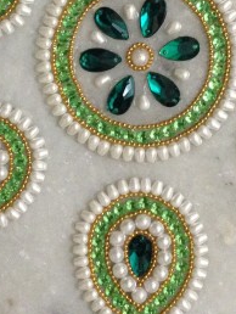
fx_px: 944
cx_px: 141
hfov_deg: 14.2
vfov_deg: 18.8
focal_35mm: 104
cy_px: 78
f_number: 2.4
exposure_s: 1/20
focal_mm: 4.28
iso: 250
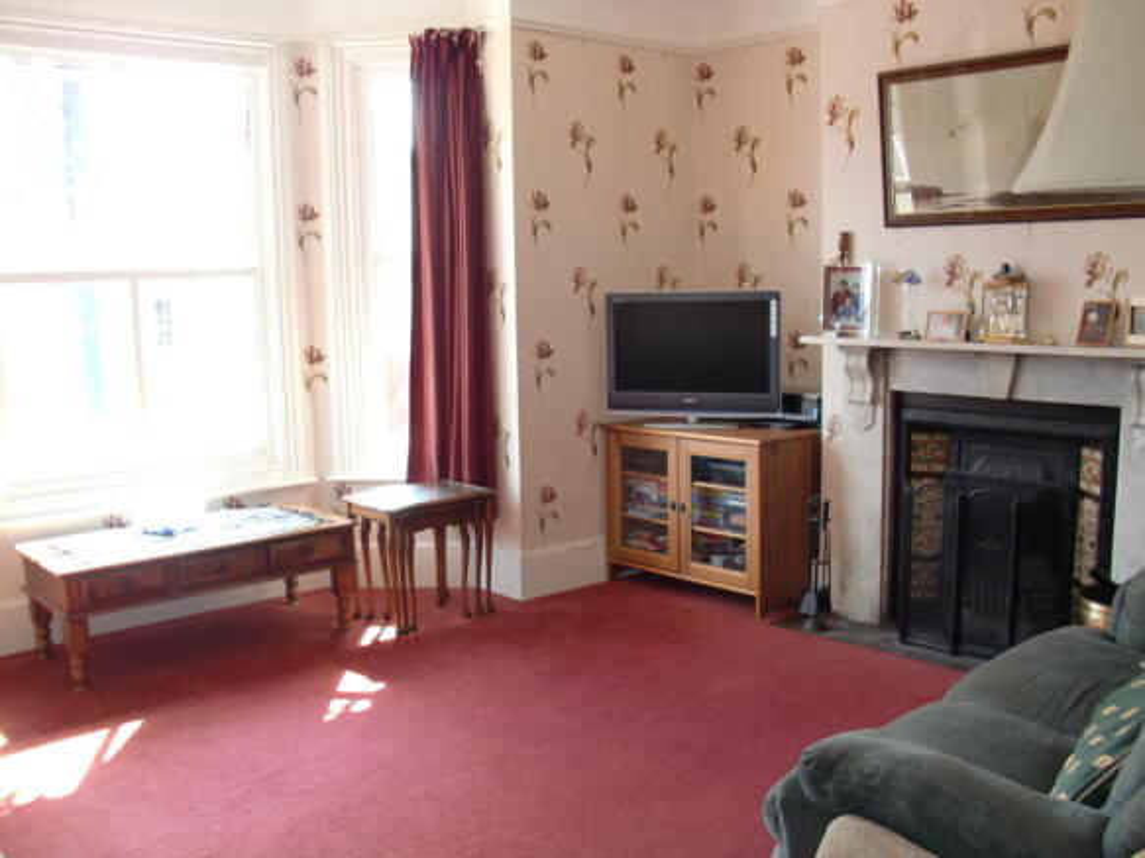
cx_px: 572
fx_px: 1191
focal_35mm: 36
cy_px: 429
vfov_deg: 39.6
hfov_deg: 51.4
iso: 200
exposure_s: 1/60
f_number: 2.8
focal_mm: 6.3
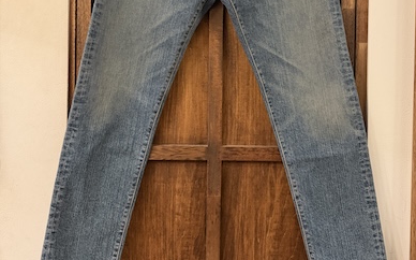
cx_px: 213
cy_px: 60
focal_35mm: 35
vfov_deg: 35.3
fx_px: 397
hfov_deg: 55.3
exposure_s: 1/40
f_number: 1.78
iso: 1000
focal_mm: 6.76
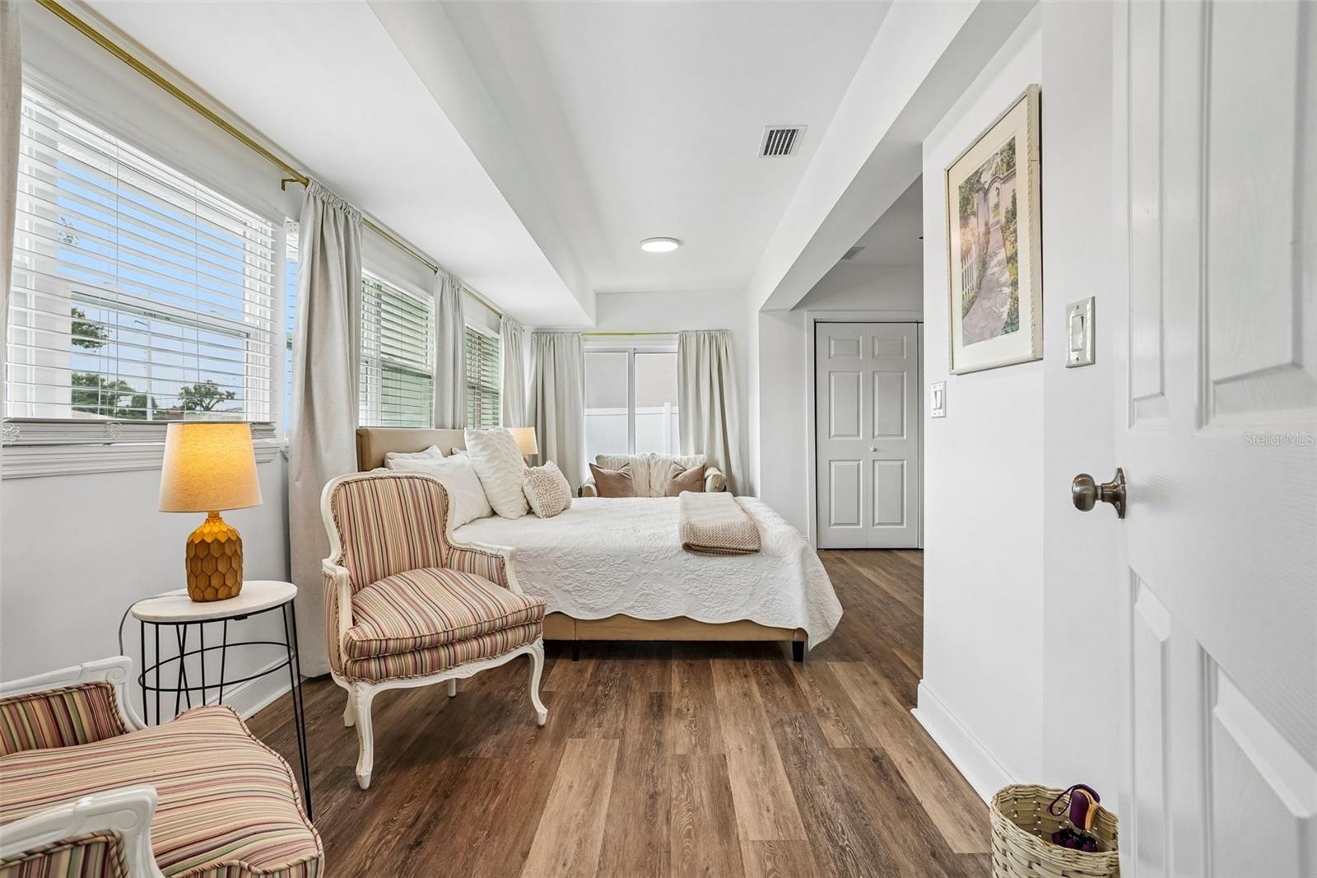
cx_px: 658
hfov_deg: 93.3
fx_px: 622
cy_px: 439
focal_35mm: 17
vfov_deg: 70.4
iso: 125
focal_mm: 17
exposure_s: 1/30
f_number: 9
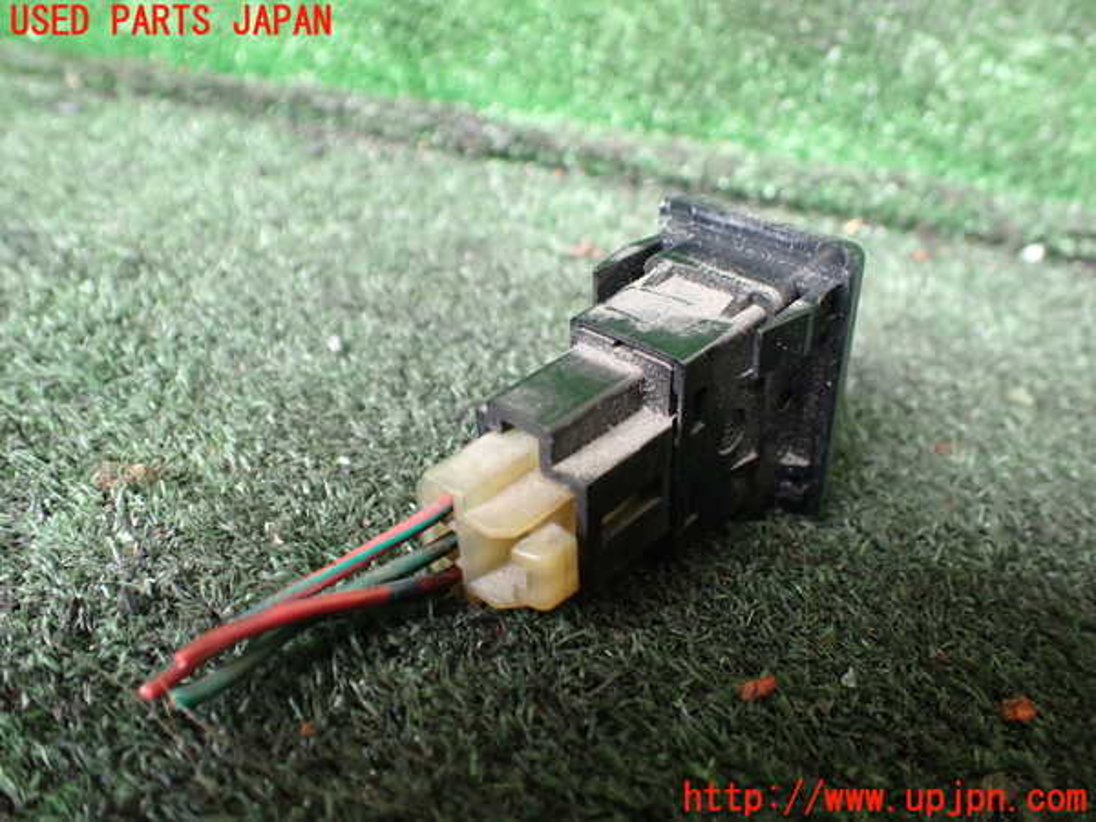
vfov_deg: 46.8
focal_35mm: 30
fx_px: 950
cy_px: 411
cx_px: 548
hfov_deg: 60.0
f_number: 2.3
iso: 800
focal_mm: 5.4
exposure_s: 1/125
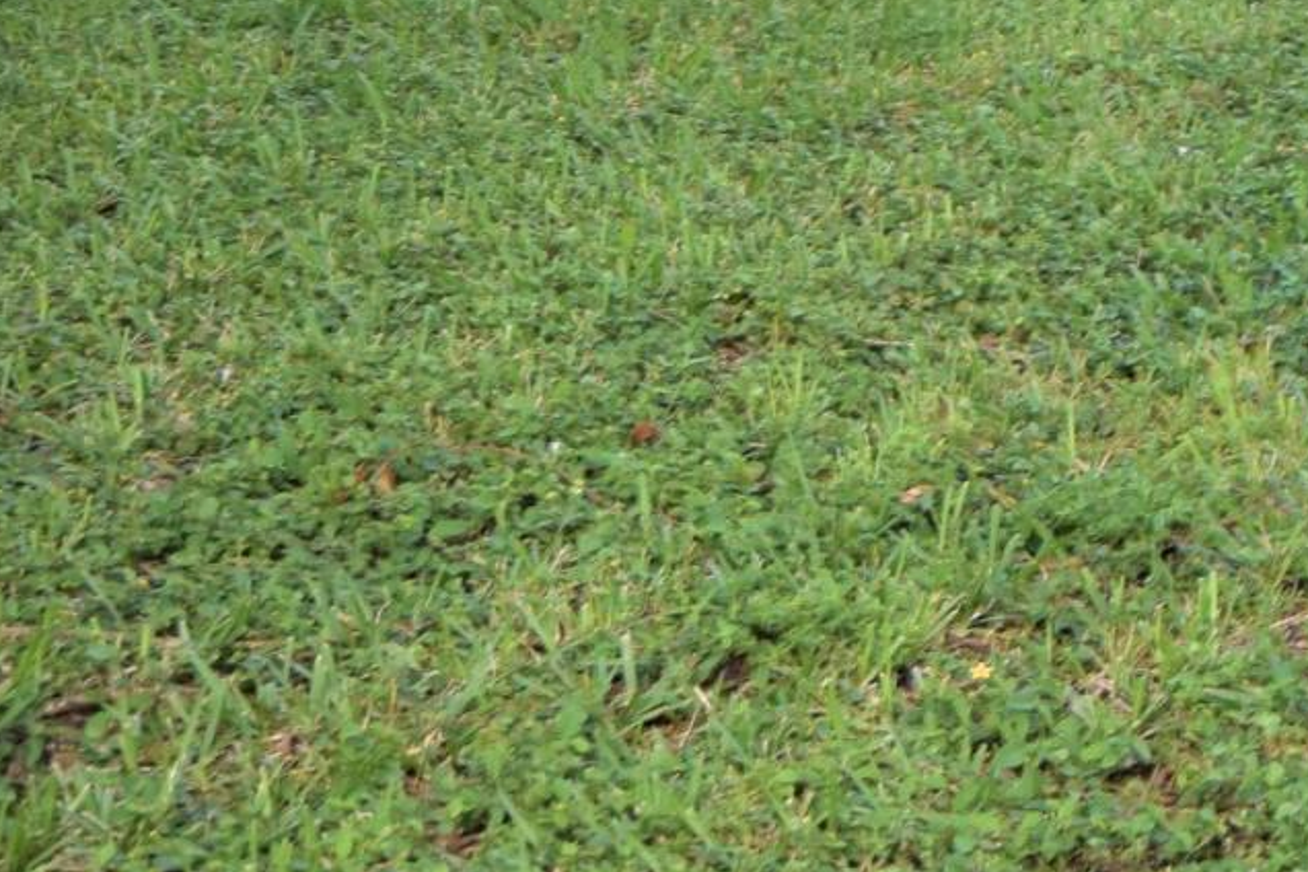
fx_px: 4373
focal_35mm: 120
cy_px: -654
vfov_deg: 10.7
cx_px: 2215
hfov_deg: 15.1
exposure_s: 1/250
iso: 280
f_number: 8
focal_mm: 17
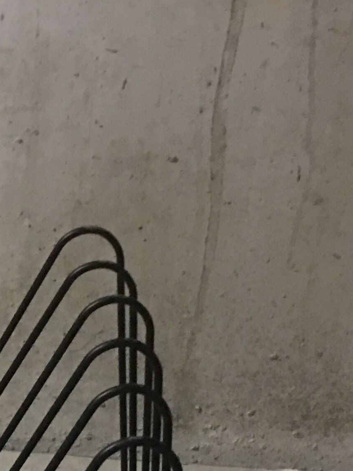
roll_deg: -3.5
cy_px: 565
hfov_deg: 14.1
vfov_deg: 18.1
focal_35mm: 103
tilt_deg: -31.7
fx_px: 1401
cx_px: -32
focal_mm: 4.15
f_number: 2.2
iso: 125
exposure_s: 1/4
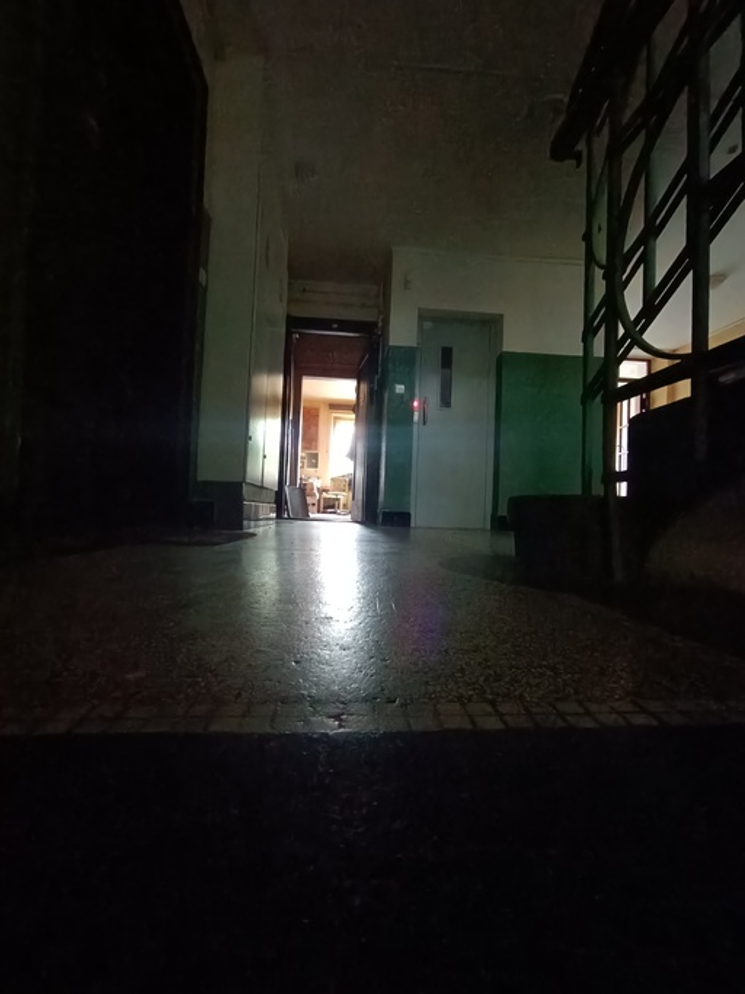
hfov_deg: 78.1
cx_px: 372
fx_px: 459
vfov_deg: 94.5
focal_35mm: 16
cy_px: 497
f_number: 2.2
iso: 2859
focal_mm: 1.66
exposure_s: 1/20
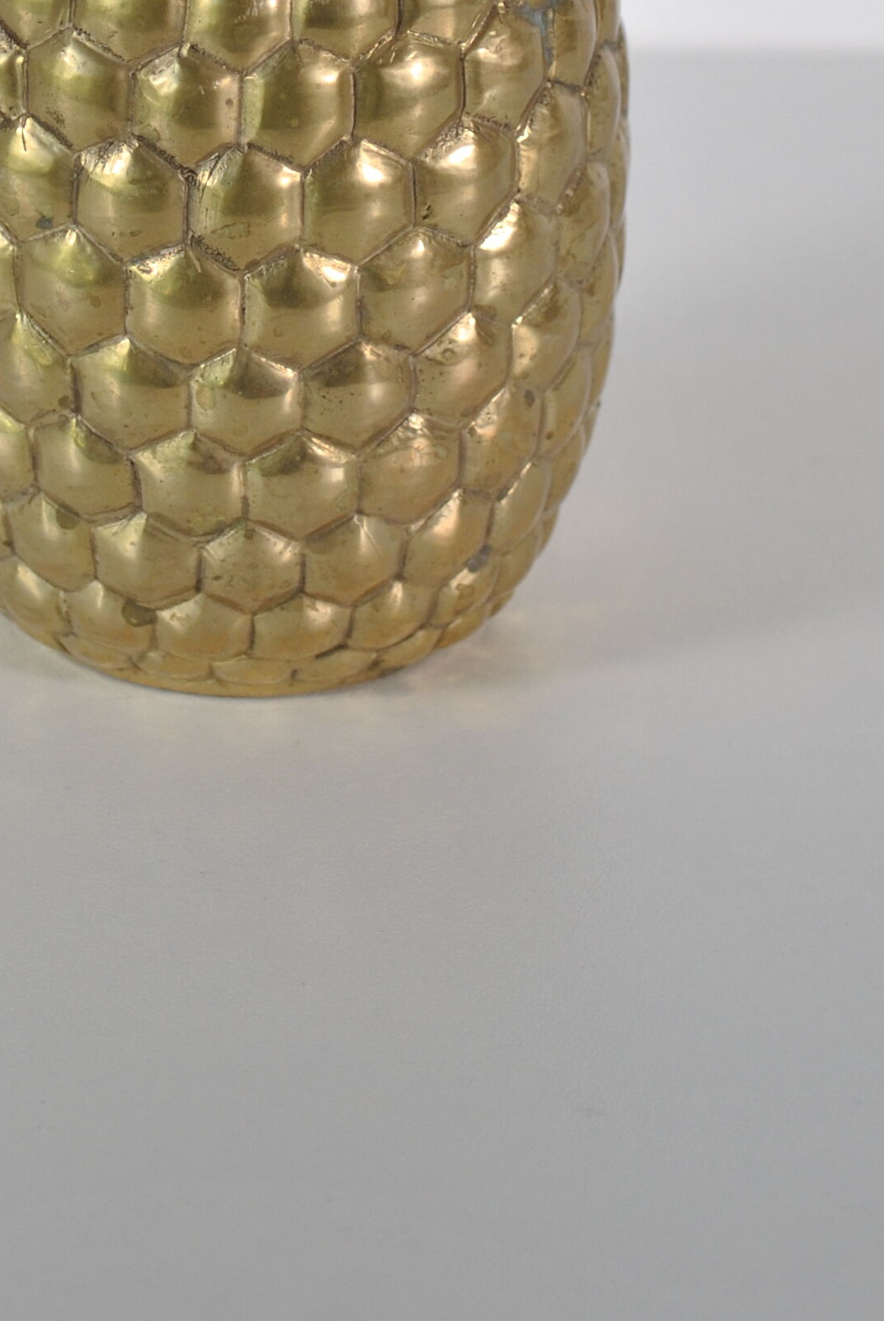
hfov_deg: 8.5
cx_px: 252
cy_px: -148
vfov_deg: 12.5
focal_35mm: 161
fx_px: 5920
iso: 200
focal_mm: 45
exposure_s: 1/100
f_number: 5.3
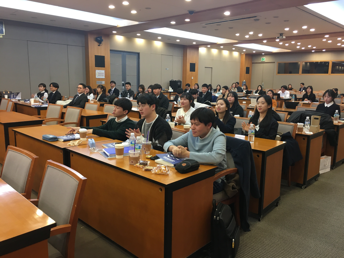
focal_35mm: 29
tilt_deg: -9.5
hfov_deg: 61.7
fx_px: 288
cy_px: 129
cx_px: 172
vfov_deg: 48.2
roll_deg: -1.0
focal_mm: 4.15
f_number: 2.2
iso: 100
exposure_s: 1/30
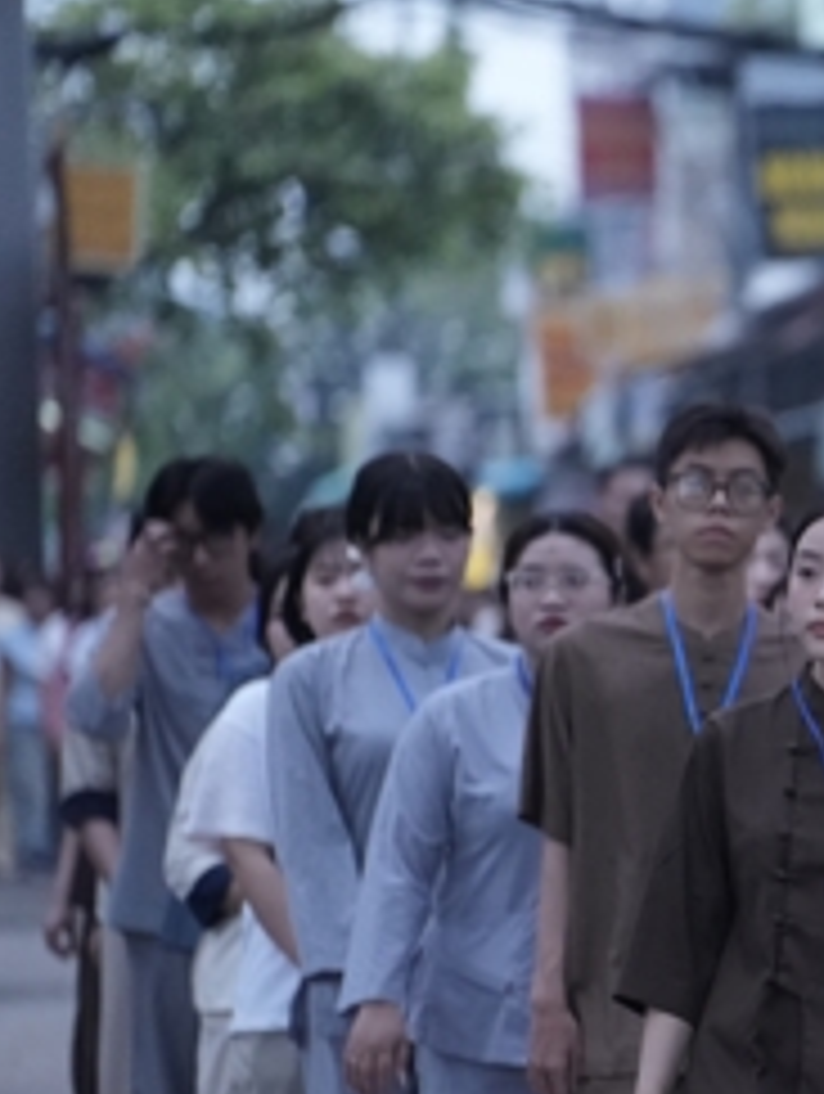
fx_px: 12187
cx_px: 1454
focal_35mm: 385
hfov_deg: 3.8
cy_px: 925
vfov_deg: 5.1
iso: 4000
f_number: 2.8
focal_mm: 150
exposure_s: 1/250
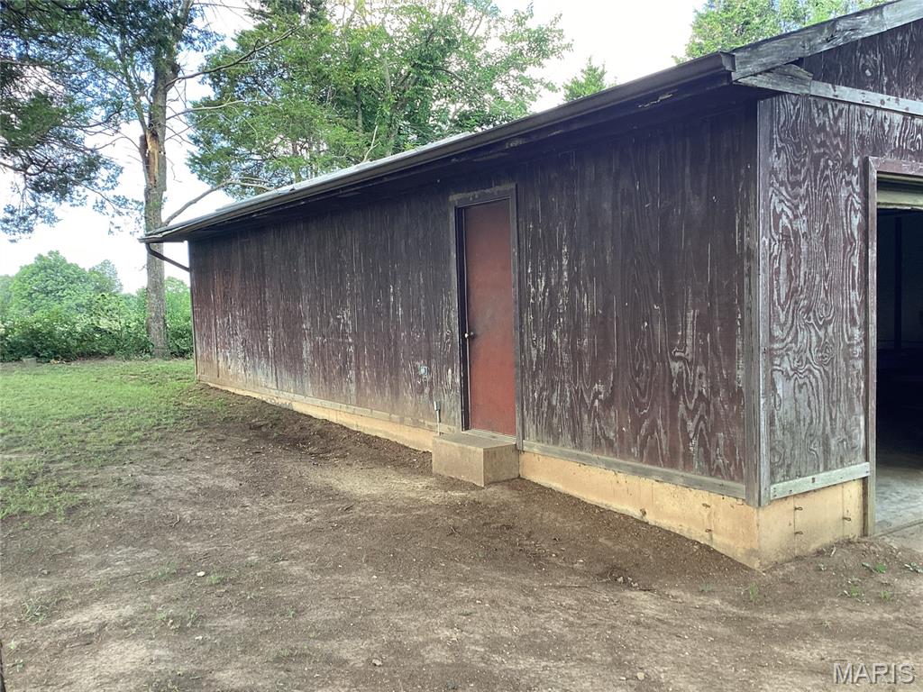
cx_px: 462
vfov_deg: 45.4
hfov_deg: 58.4
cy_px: 346
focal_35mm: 31
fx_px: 827
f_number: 2.4
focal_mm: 3.3
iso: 64
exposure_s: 1/120
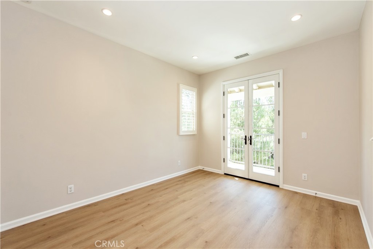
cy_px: 124
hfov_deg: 100.4
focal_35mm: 15
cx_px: 186
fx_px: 155
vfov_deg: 77.3
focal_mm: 15
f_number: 5.6
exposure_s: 1/125
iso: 500
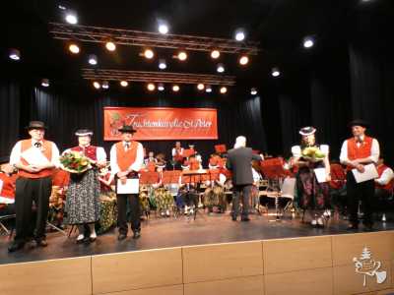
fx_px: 228
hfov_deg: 81.7
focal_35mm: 20
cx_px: 197
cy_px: 148
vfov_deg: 66.0
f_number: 2.8
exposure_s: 1/60
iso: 640
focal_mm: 3.6
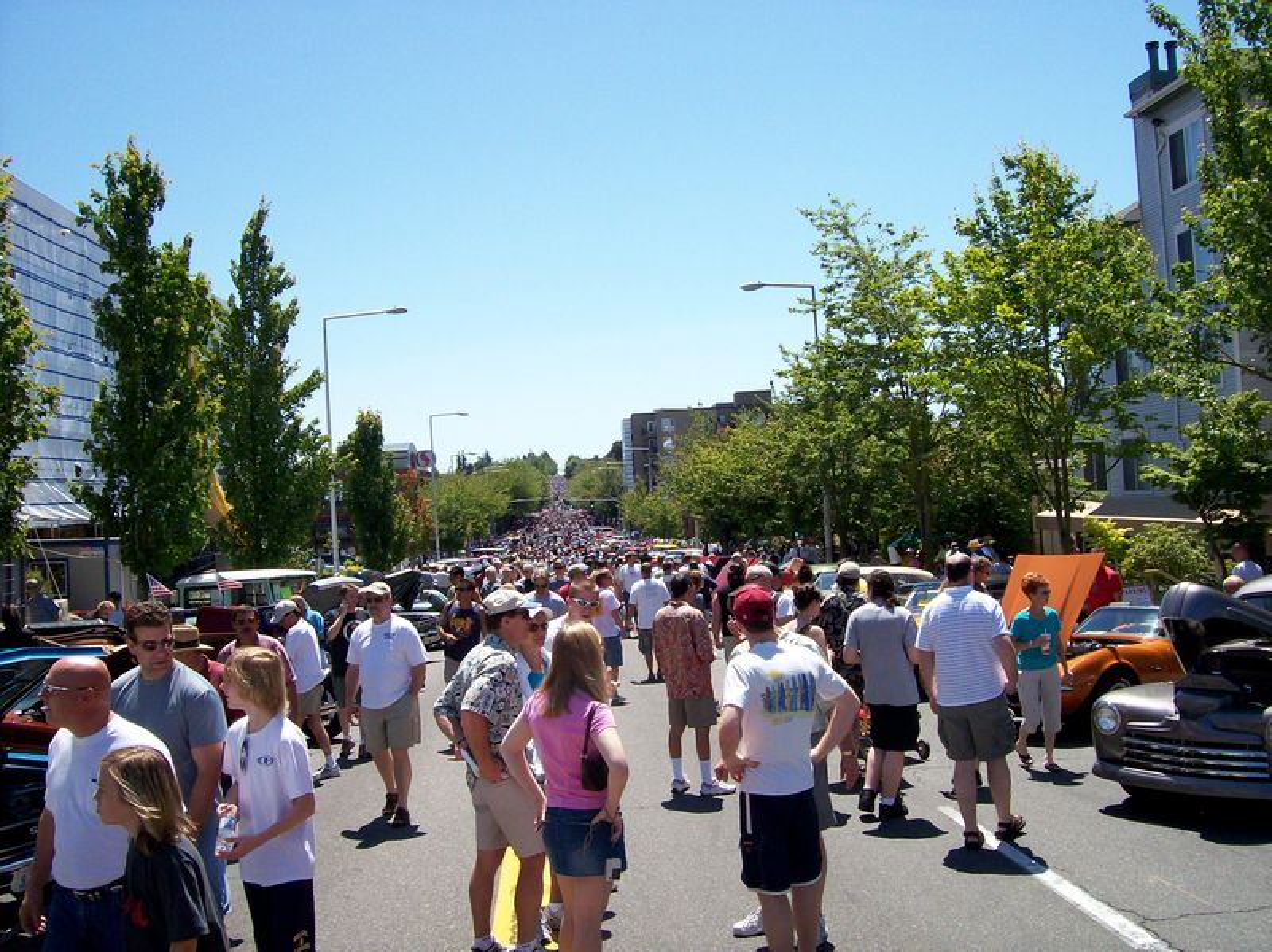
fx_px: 1322
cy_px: 476
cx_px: 636
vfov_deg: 39.6
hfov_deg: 51.4
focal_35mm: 36
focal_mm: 6
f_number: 4.8
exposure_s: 1/569
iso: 80
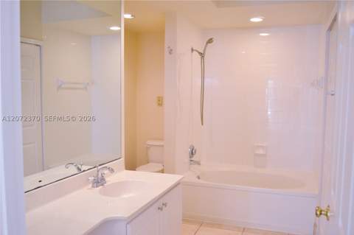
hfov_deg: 57.3
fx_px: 324
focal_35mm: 33
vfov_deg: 39.9
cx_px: 177
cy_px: 118
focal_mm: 22
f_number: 3.8
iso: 1000
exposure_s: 1/60
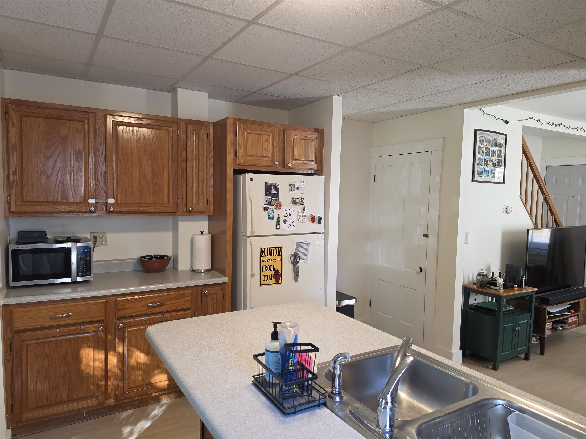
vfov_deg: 58.9
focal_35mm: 23
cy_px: 220
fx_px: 389
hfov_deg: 73.9
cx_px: 293
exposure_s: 1/120
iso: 200
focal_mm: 6.5
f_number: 1.4
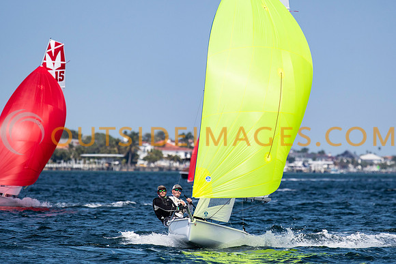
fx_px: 5484
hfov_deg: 4.1
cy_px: 145
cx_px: 217
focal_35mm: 498
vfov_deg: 2.8
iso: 400
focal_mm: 300
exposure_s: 1/5000
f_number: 5
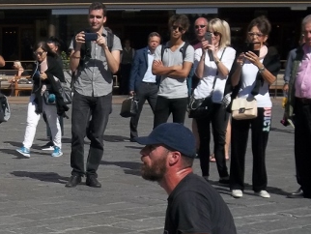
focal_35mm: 129
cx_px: -71
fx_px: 1160
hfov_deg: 14.7
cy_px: 249
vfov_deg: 11.4
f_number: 12.6
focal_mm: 9.3
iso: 80
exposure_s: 1/125
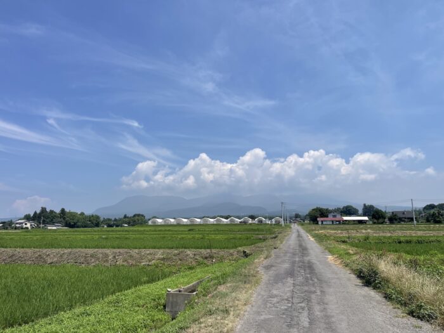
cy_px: 166
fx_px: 321
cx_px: 222
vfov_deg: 54.9
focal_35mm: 25
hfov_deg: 69.4
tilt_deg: +10.3
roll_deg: -1.4
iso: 32
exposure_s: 1/5376
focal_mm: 5.1
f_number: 1.6
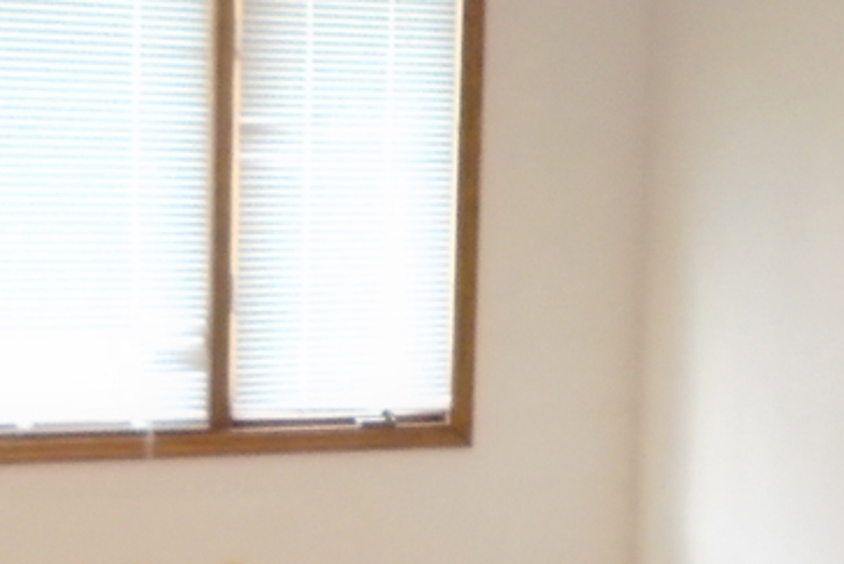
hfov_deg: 18.9
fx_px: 2509
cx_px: 645
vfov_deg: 12.8
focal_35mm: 107
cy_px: 383
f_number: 3.2
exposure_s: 1/30
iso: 400
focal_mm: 4.6
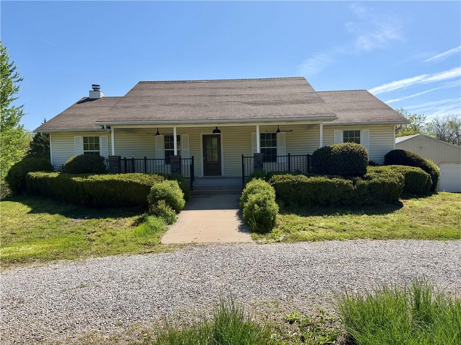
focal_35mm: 24
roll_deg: +1.5
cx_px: 230
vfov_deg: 56.8
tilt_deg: -2.4
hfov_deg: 71.6
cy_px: 172
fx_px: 320
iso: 80
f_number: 1.78
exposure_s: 1/4975
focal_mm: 6.76
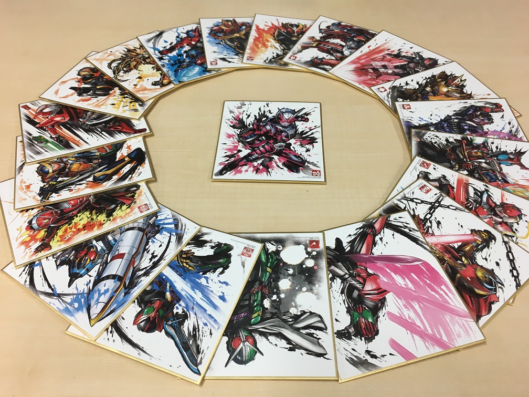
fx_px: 443
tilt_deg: -49.3
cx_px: 264
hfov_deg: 61.7
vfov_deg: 48.2
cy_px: 198
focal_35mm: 29
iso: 50
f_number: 2.2
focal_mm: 4.15
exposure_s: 1/30
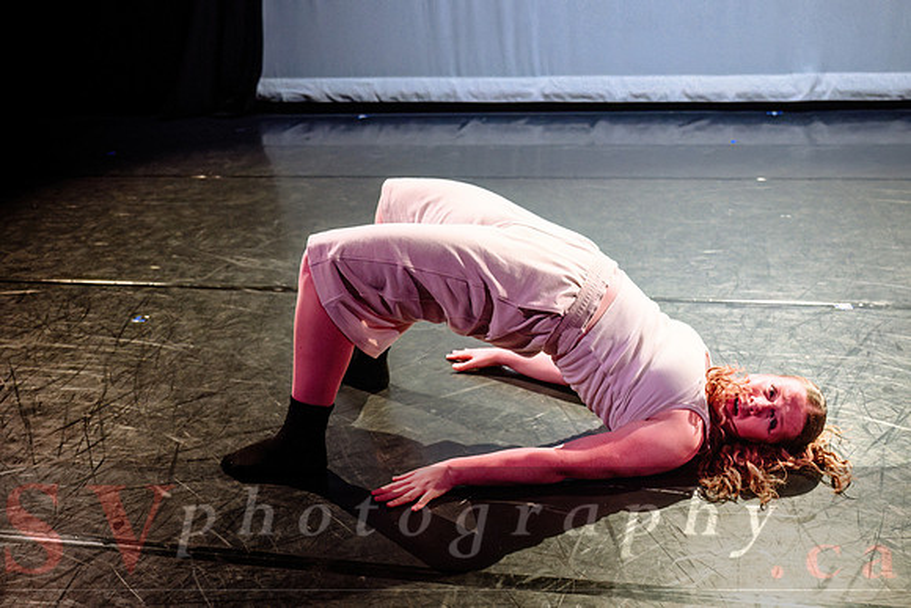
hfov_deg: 42.3
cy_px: 321
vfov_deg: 29.0
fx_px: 1176
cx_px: 407
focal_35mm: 46
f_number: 2.8
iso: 800
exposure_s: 1/300
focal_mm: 27.5
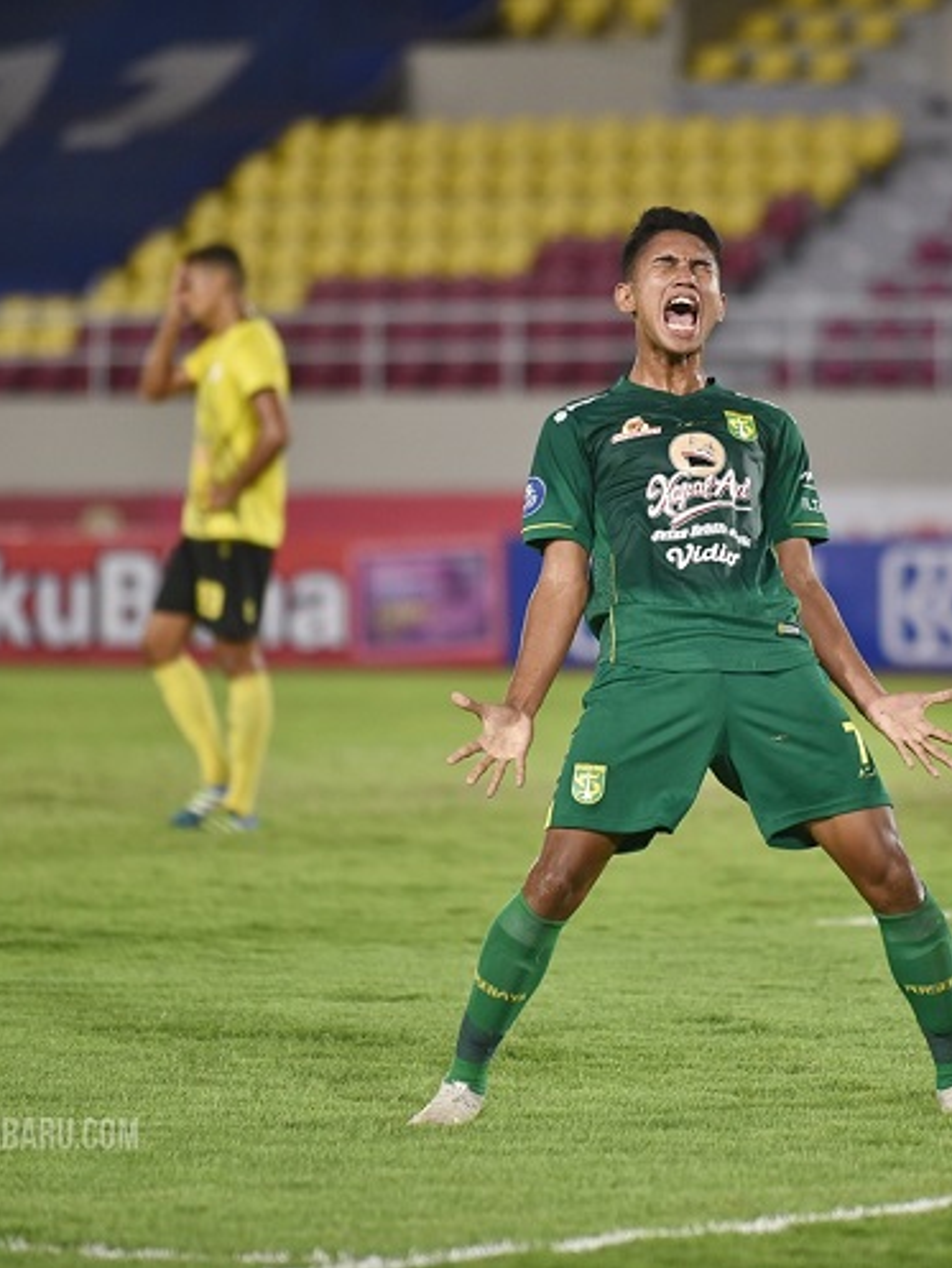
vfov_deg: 6.8
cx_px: 662
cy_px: 635
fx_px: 10629
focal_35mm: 290
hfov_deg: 5.1
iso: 500
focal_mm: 200
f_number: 2.8
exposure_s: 1/1000
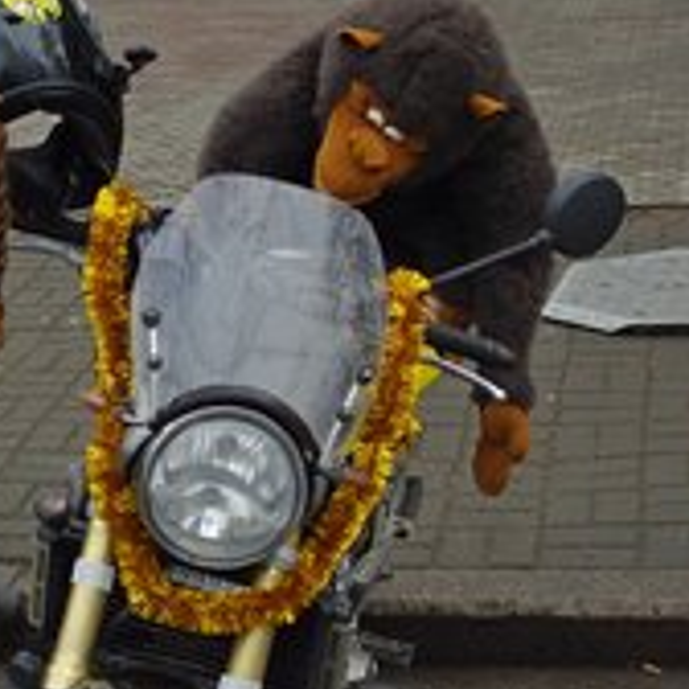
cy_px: 353
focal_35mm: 103
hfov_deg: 16.9
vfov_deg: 16.9
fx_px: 2319
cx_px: 221
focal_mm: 34
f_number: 4
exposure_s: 1/90
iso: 100
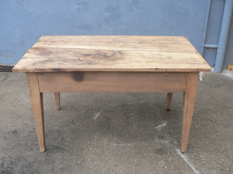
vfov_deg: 39.7
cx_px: 116
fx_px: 242
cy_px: 87
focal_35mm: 36
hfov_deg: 51.4
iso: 80
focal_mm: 6
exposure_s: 1/30
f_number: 2.8
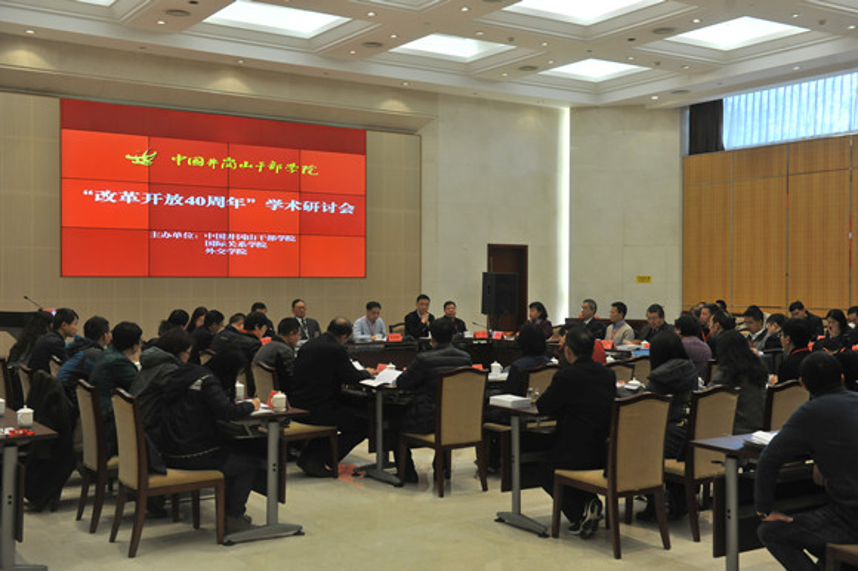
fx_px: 1000
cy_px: 286
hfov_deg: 46.4
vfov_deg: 31.9
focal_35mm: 42
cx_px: 429
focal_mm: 42
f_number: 4.5
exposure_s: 1/80
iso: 640
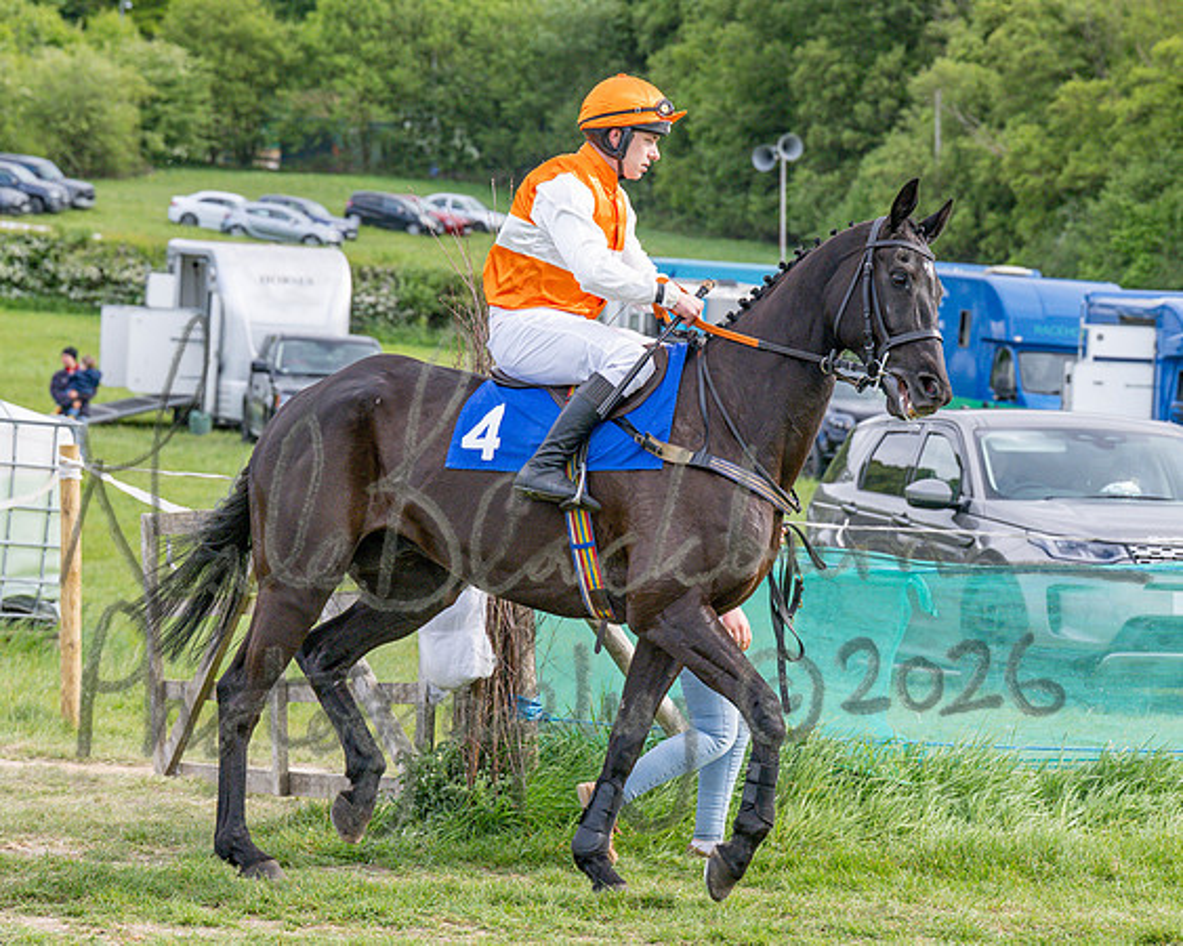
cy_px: 435
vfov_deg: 9.9
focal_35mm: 156
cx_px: 580
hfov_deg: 12.4
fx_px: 5450
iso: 400
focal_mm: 82
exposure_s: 1/1250
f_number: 4.5
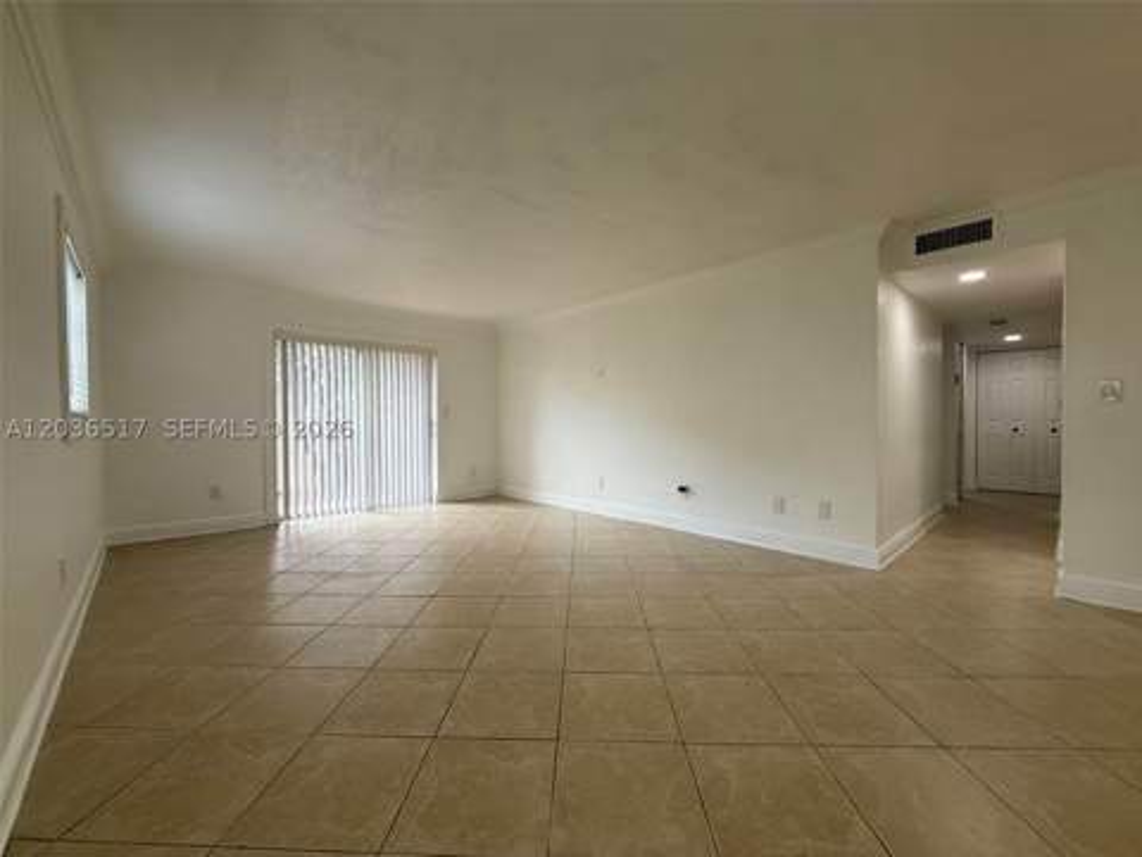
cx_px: 571
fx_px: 462
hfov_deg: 102.1
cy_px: 428
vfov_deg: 85.7
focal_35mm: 14
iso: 80
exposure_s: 1/120
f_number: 2.2
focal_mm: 2.22
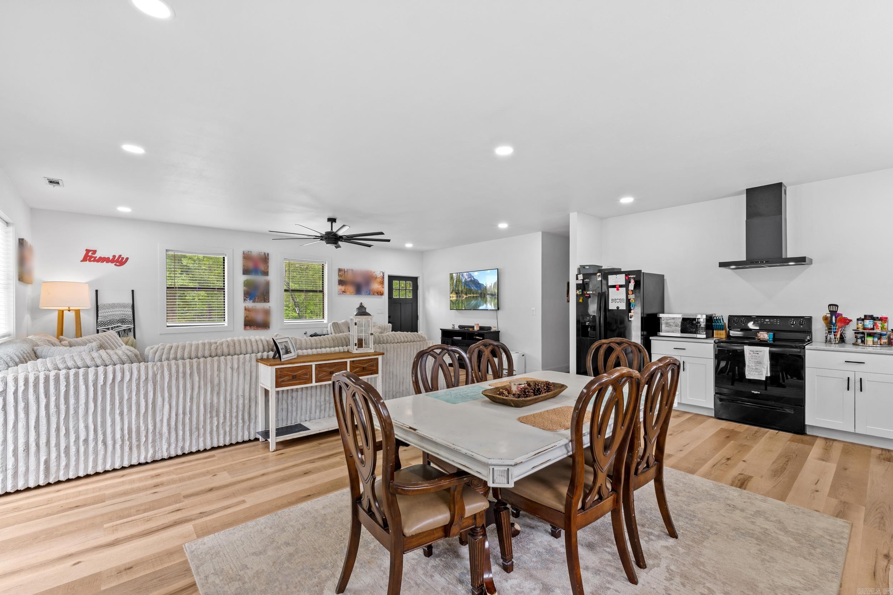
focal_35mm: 15
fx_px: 372
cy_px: 298
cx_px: 446
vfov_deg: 77.3
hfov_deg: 100.4
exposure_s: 1/2.5
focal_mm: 10
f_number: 9
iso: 200
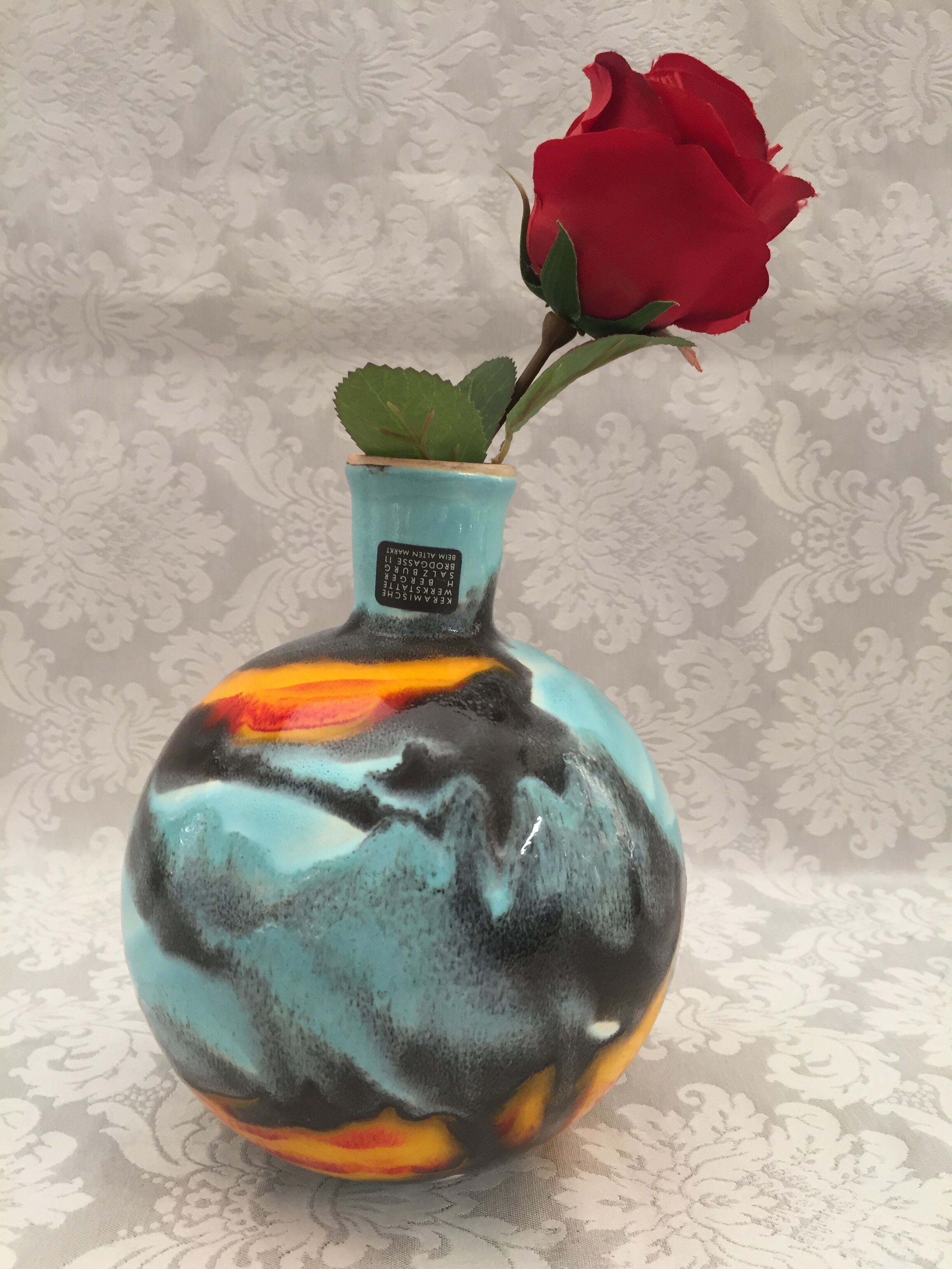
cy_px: 634
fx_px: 1063
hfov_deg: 48.2
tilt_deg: -9.0
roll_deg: -1.4
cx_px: 476
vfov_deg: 61.7
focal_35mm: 29
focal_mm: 4.15
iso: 80
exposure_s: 1/33
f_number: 2.2
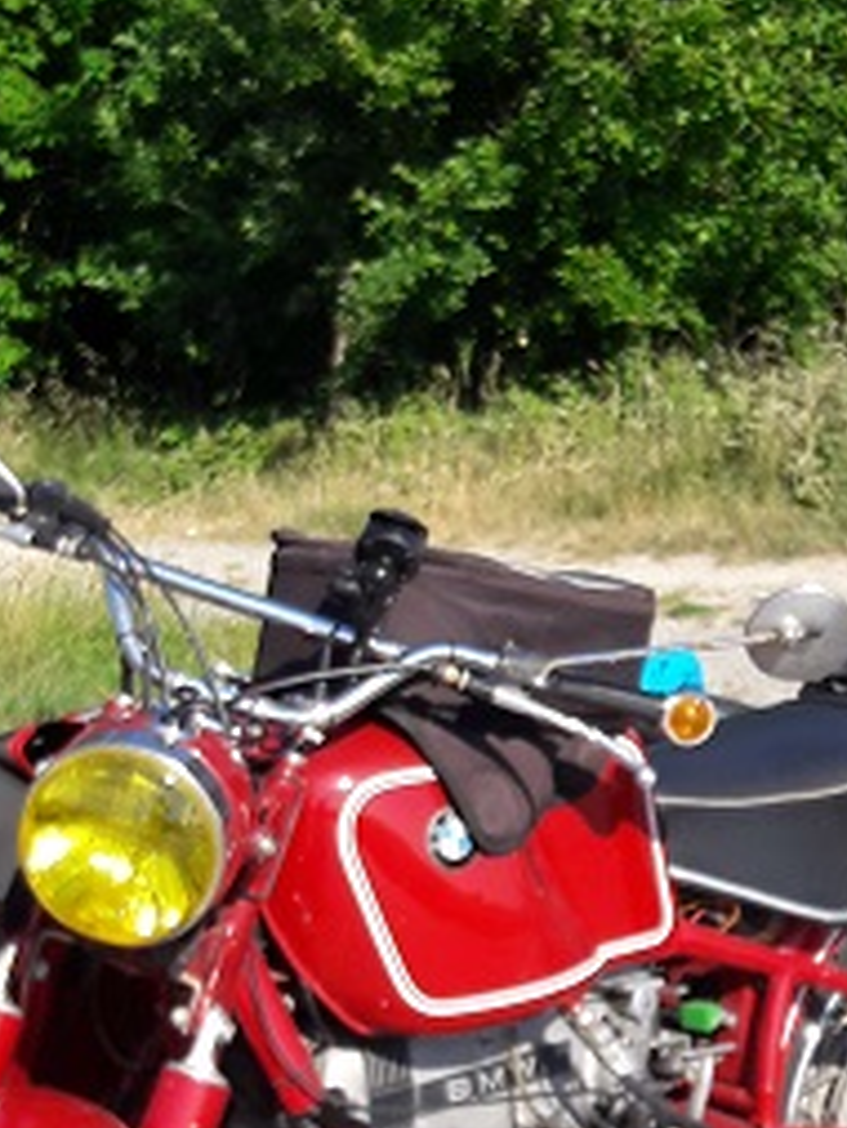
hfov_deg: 17.4
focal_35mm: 85
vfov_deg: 22.9
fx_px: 2771
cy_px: 758
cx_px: 374
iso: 40
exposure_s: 1/1136
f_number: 1.9
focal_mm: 3.7
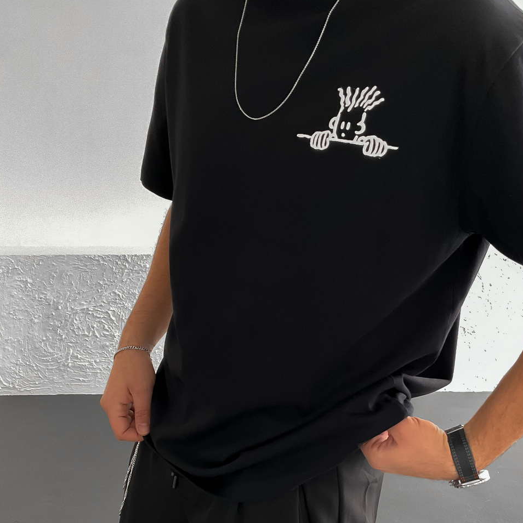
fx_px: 735
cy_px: 374
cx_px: 315
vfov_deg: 38.4
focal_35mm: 43
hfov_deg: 39.0
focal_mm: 3
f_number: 1.8
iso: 80
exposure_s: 1/60
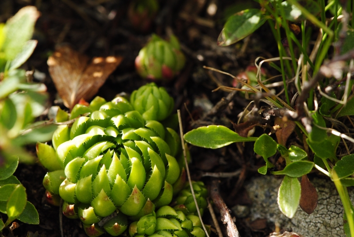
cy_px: 118
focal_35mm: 128
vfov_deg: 10.8
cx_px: 177
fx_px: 1256
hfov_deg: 16.0
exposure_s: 1/200
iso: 400
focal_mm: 85
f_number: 9
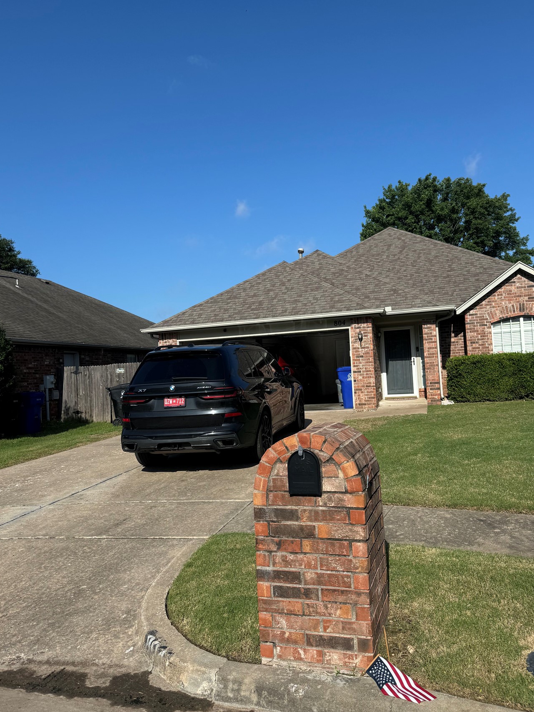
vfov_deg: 65.3
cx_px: 277
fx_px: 555
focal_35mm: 27
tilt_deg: +2.8
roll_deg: +3.1
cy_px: 366
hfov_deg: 51.3
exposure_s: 1/5348
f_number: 1.78
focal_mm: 6.76
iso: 80
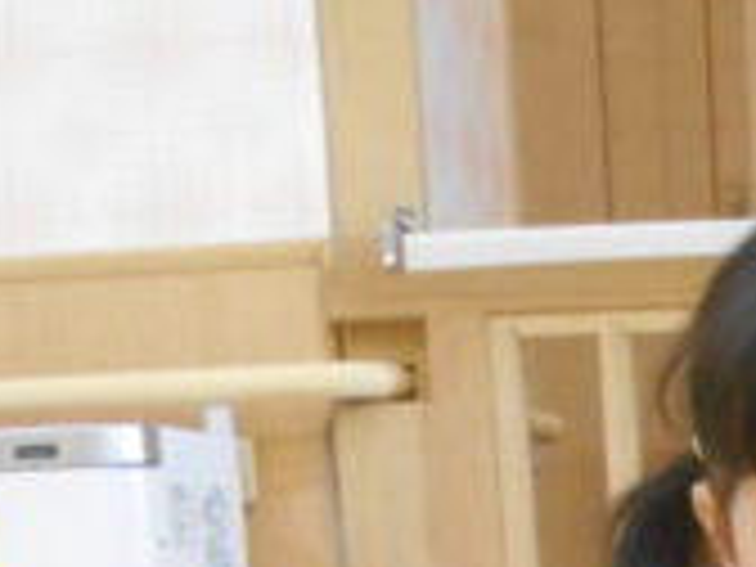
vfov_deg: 14.5
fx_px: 2031
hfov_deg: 19.6
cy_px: 927
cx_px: 954
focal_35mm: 93
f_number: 3.2
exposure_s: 1/50
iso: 800
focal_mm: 4.6
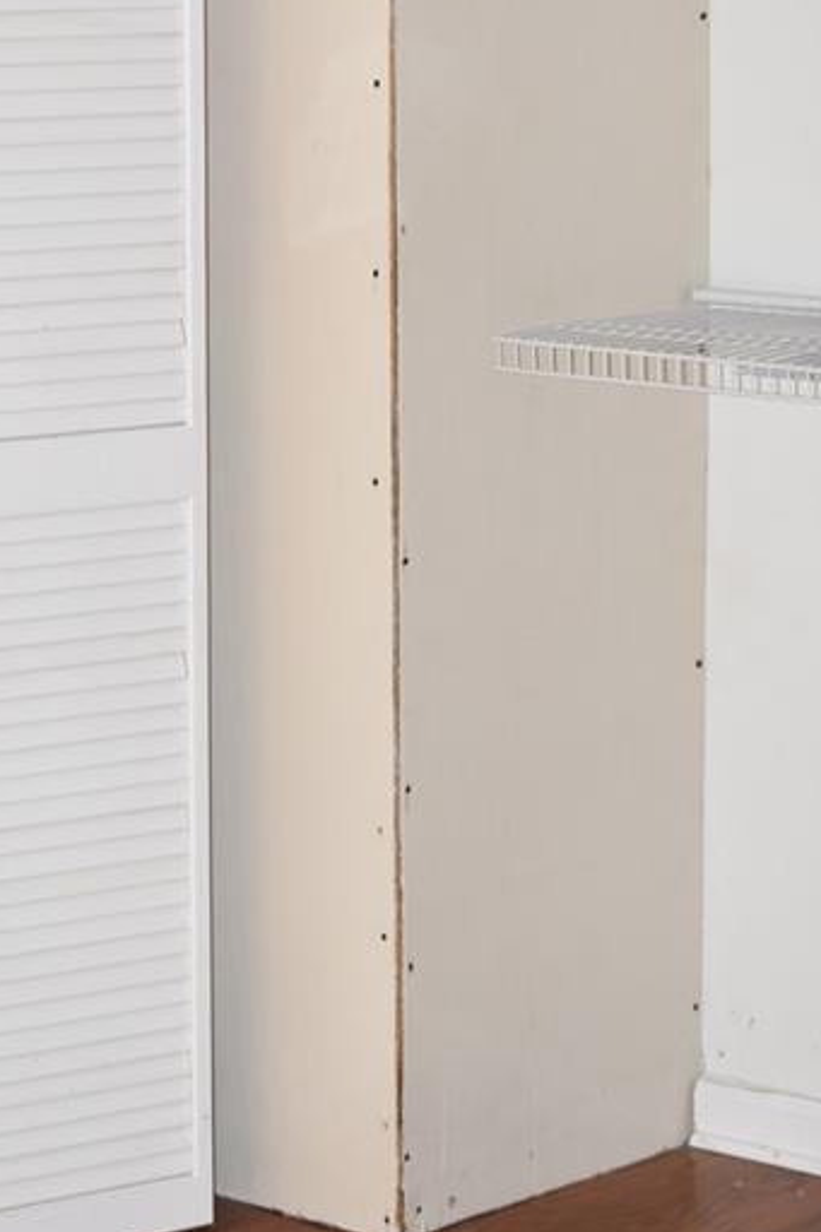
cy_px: 356
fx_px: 4236
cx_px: 366
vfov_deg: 16.5
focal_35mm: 124
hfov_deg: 11.1
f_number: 5
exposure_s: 1/100
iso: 800
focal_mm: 55
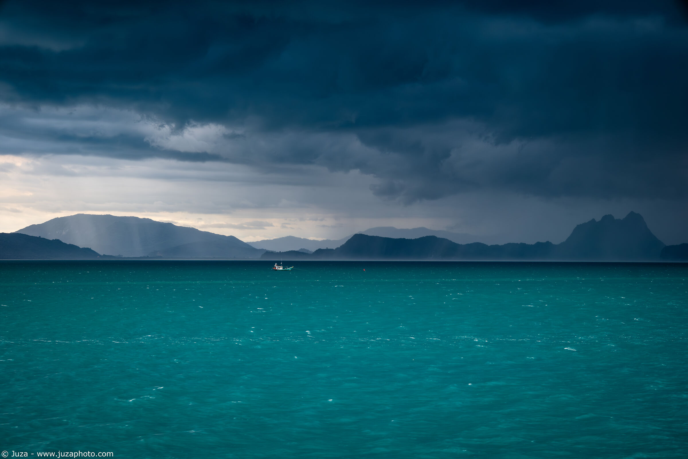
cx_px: 344
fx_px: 1433
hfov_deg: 27.0
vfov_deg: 18.2
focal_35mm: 75
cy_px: 230
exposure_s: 1/45
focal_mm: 50
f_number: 9
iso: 200
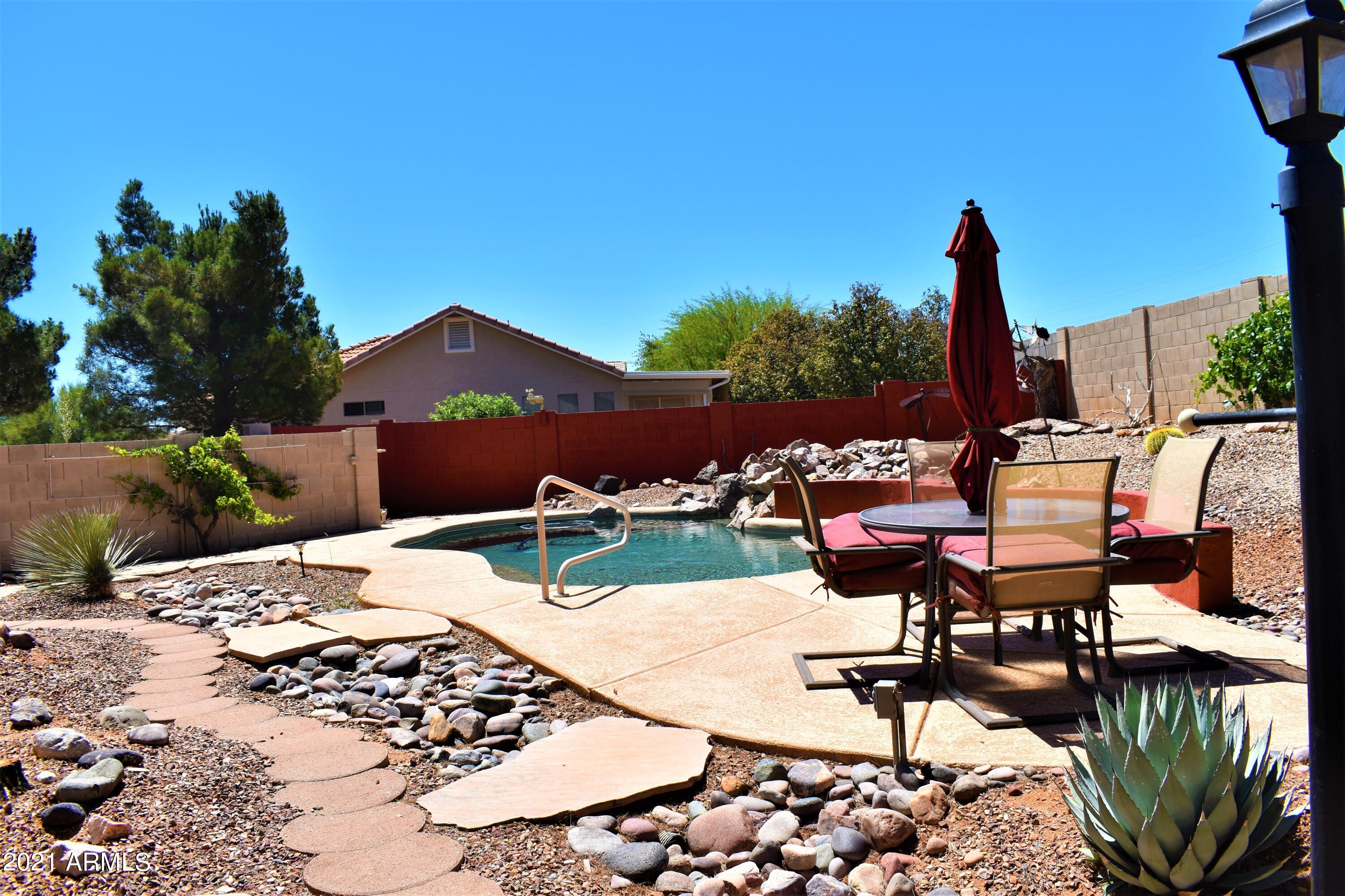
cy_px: 448
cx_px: 672
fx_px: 1009
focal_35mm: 27
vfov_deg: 47.9
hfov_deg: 67.4
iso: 100
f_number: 9
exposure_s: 1/320
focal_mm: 18
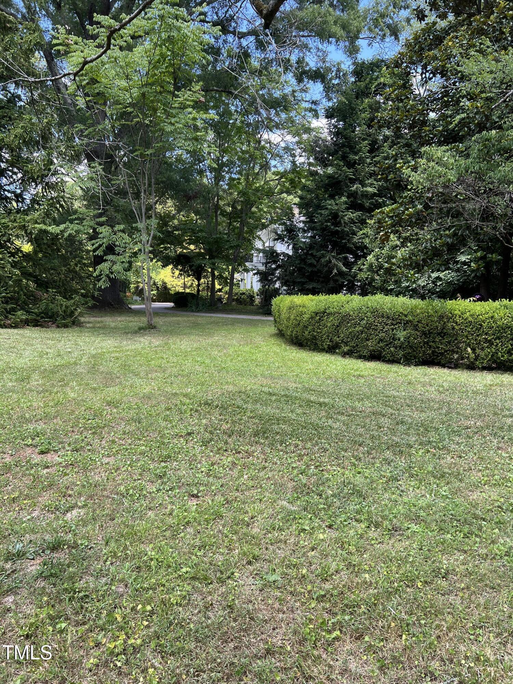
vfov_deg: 67.3
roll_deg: -0.4
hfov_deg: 53.1
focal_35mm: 26
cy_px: 342
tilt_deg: -4.1
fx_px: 514
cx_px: 256
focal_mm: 5.7
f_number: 1.5
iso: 50
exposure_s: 1/389
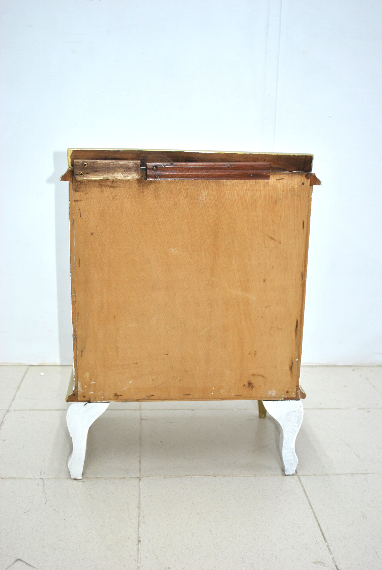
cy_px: 285
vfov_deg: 49.5
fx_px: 619
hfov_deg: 34.3
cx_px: 191
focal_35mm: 39
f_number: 4.2
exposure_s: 1/15
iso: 200
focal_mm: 26
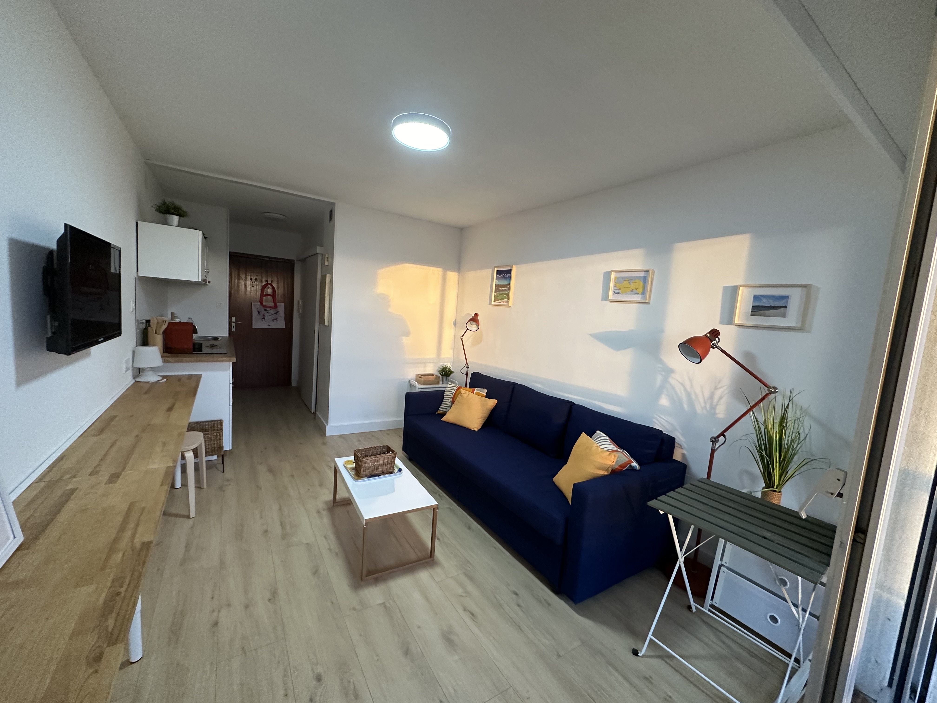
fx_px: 379
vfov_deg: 85.7
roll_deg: -4.4
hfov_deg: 102.1
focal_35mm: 14
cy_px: 352
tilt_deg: -5.9
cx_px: 468
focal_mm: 2.22
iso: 250
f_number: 2.2
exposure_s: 1/99
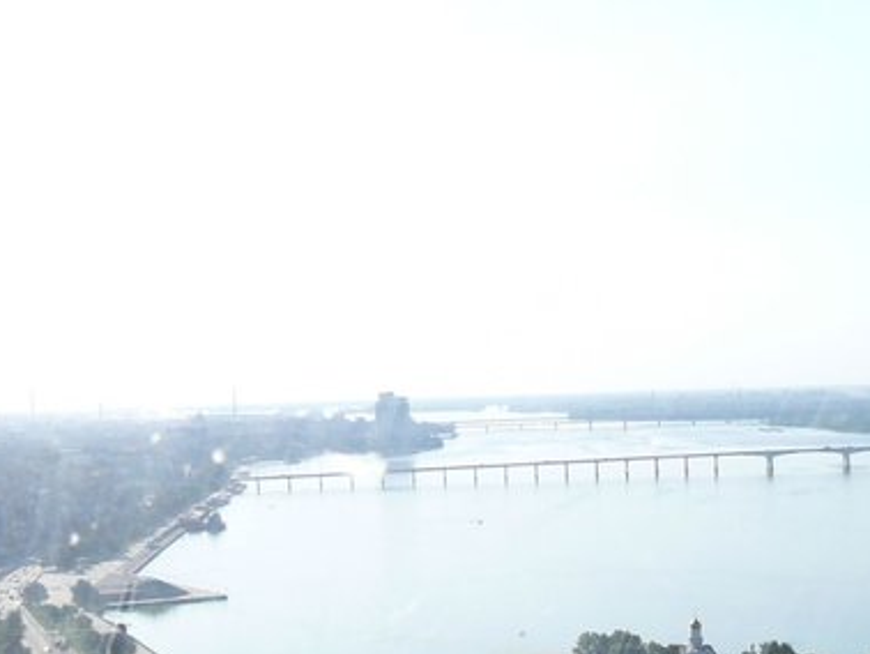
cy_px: 652
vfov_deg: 19.4
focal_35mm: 74
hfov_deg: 25.8
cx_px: 707
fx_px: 1861
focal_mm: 5.2
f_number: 2.8
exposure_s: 1/640
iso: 80
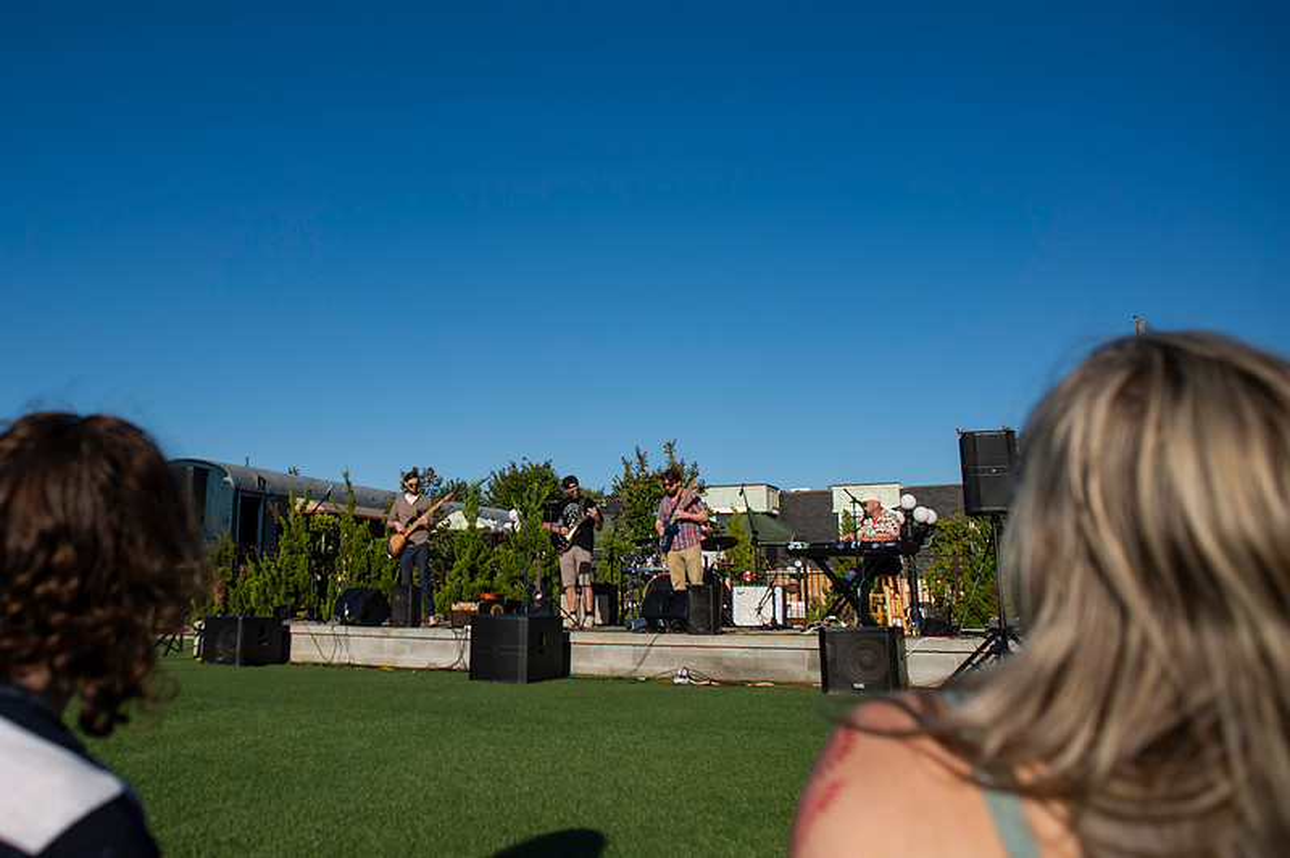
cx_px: 486
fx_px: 1085
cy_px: 341
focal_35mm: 30
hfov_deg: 60.7
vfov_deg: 42.9
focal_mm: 24
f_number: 4.5
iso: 100
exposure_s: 1/1600
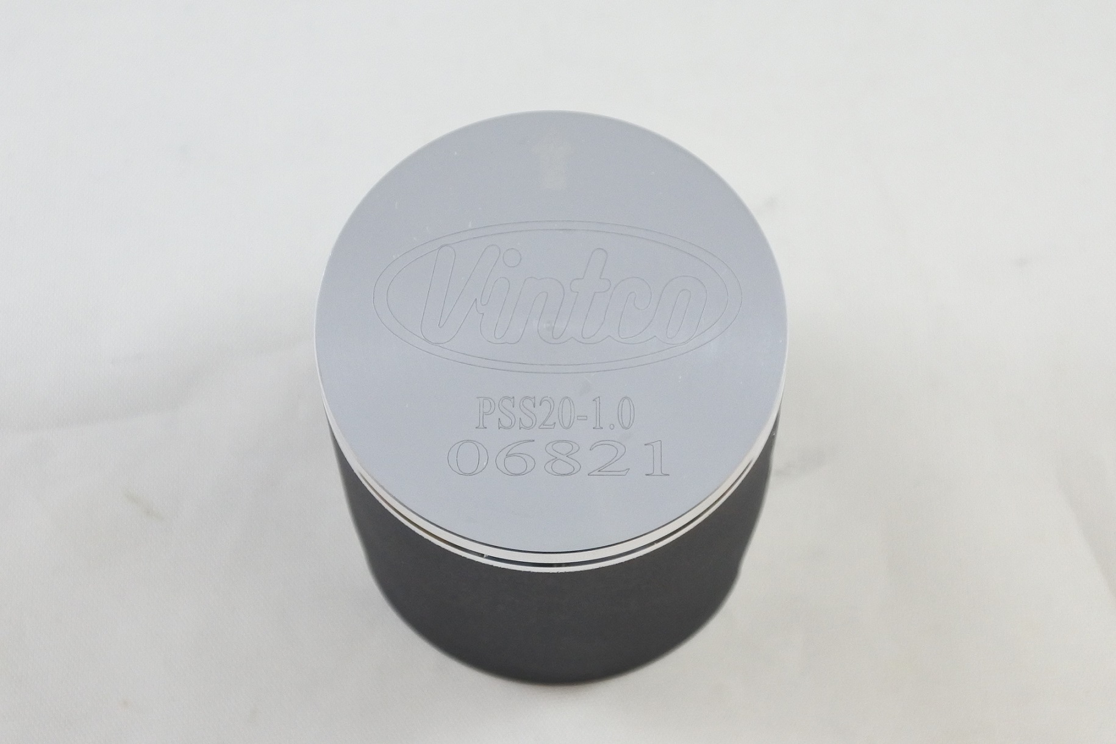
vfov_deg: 24.6
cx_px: 558
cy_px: 372
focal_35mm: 55
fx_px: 1705
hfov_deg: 36.2
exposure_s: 1/125
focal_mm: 20.6
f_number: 4.8
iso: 560
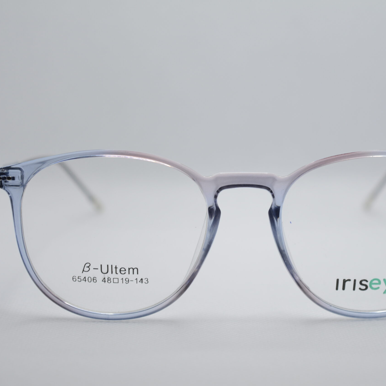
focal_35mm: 100
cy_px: 192
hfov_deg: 17.4
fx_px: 1262
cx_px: 249
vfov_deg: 17.4
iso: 250
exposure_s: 1/125
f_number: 5.6
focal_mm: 52
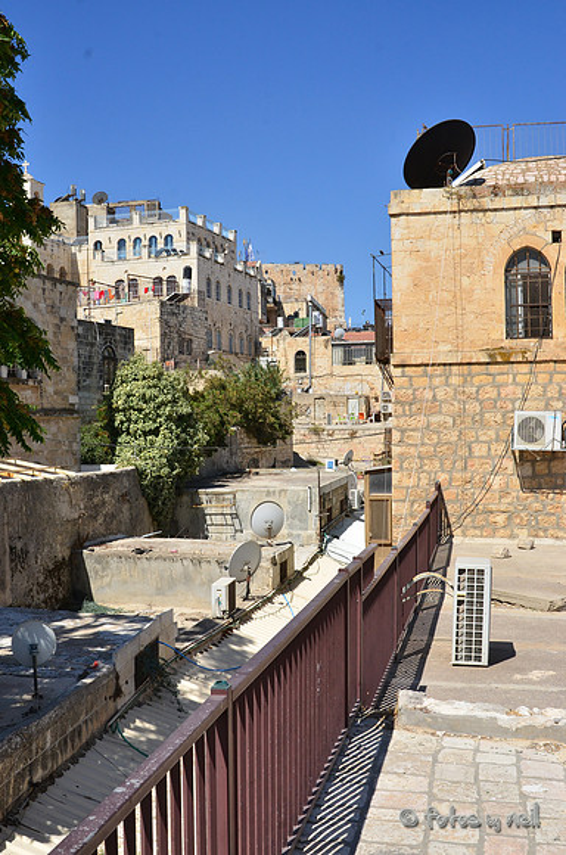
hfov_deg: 31.7
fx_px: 995
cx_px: 283
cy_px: 428
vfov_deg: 46.5
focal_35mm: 42
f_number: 13
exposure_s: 1/640
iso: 400
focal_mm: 28
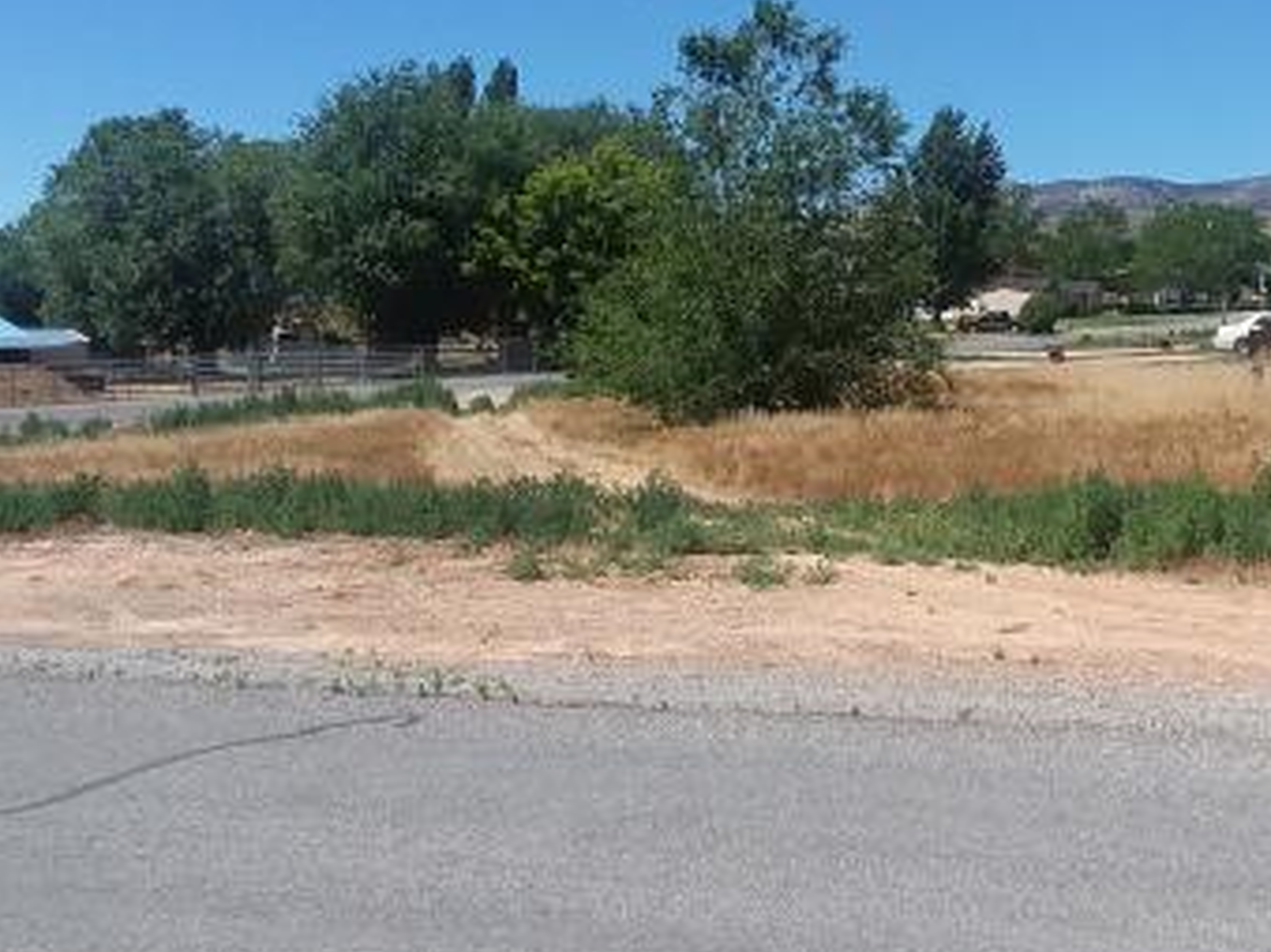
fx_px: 1872
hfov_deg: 36.9
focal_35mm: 51
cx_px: 892
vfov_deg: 28.3
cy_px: 289
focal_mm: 2.91
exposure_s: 1/1755
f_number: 1.9
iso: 50
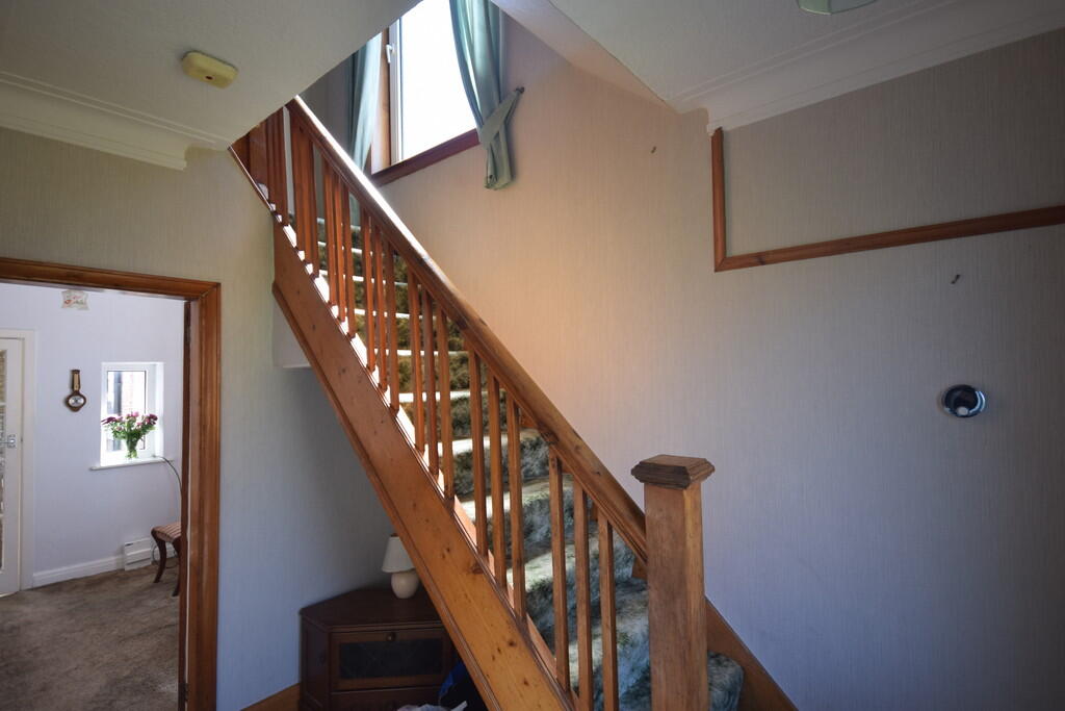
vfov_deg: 69.7
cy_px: 356
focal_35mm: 17
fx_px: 510
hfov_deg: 92.4
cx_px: 532
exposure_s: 1/100
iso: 400
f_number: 5
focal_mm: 11.5
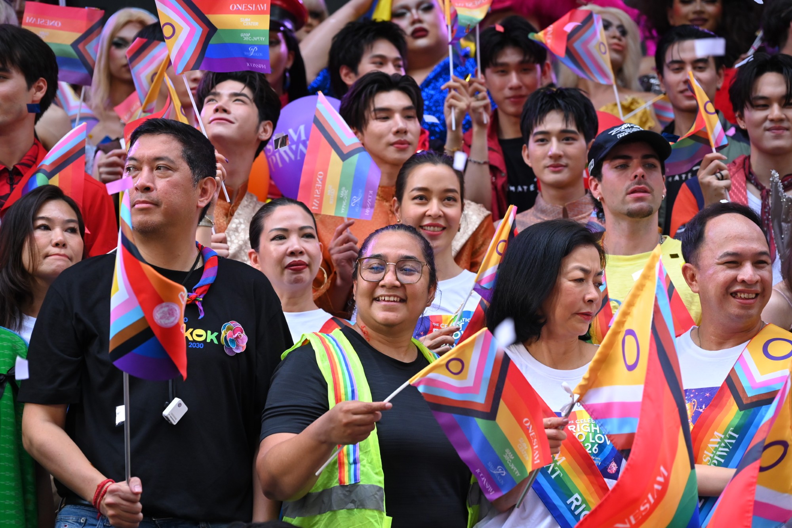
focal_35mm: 100
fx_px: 2199
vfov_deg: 13.7
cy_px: 264
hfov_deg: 20.4
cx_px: 396
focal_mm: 100
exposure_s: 1/1600
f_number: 4
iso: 1600
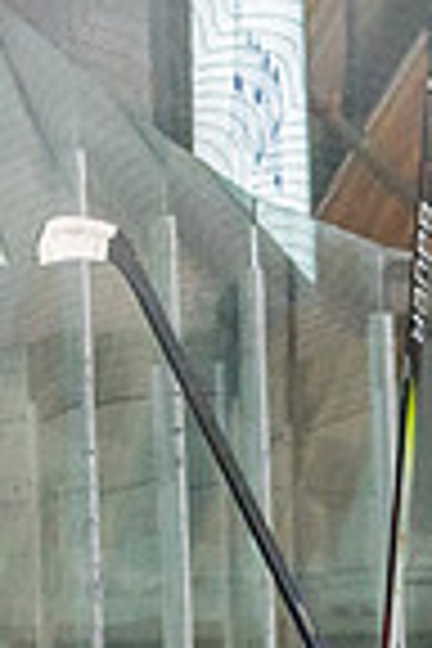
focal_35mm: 380
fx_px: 6839
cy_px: 1100
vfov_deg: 5.4
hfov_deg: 3.6
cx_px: 586
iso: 3200
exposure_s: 1/1250
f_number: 2.8
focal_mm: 70
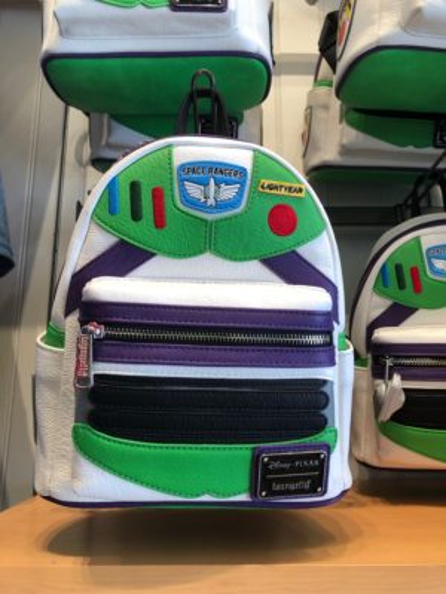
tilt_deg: +12.7
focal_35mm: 28
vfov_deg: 63.4
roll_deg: +0.4
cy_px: 297
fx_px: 481
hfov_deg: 49.7
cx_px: 223
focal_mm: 3.99
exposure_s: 1/40
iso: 32
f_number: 1.8
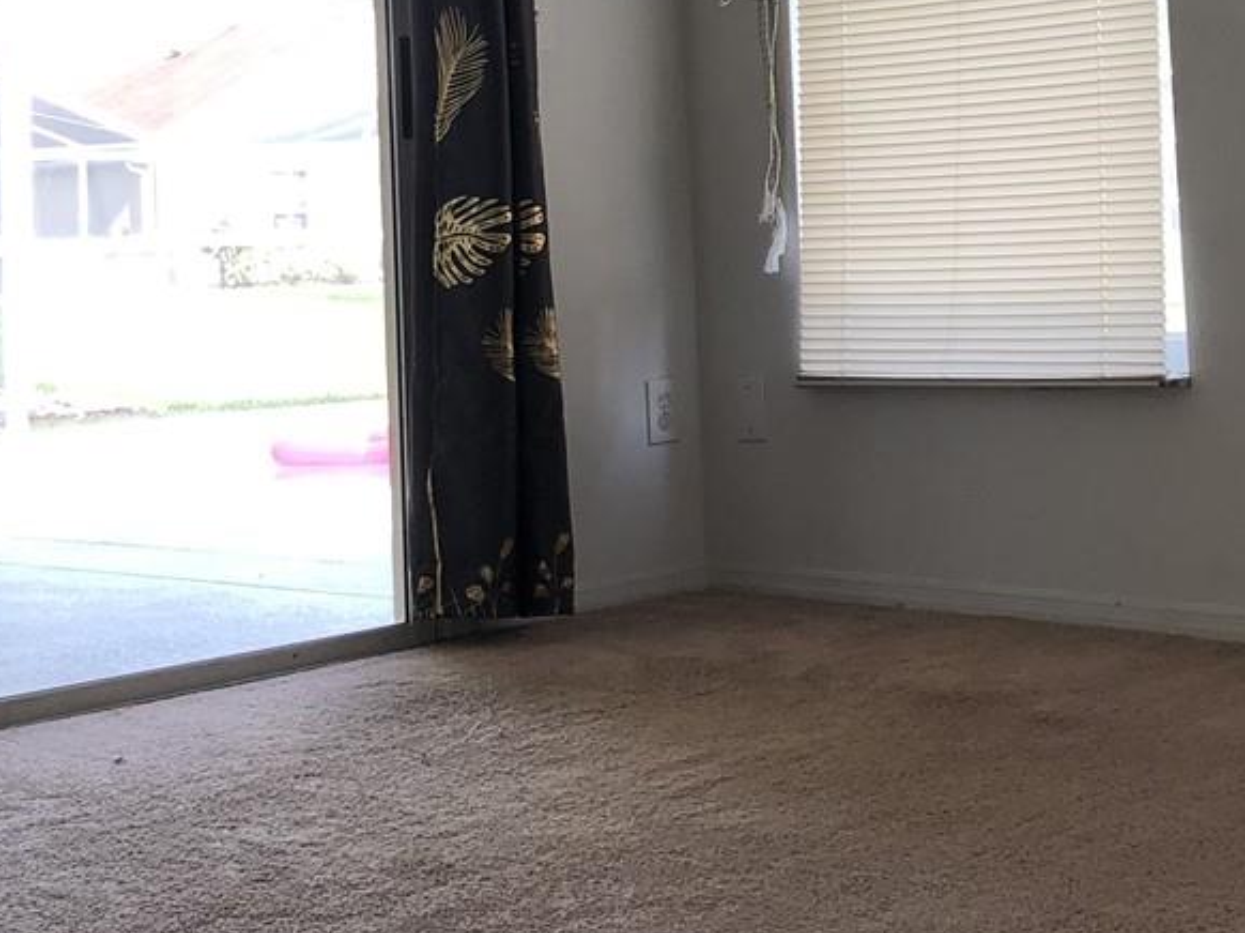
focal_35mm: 77
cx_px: 875
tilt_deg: +3.7
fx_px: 2768
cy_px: 58
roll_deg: +2.7
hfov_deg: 25.2
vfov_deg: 18.7
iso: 25
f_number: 1.8
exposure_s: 1/120
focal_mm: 4
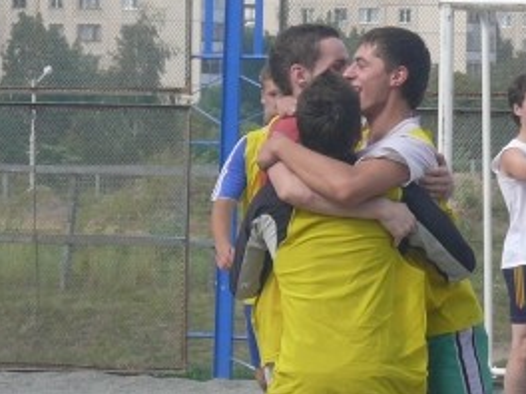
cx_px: 454
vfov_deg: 3.0
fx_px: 7476
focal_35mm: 492
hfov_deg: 4.0
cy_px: 191
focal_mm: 27.5
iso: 100
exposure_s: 1/400
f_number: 5.6
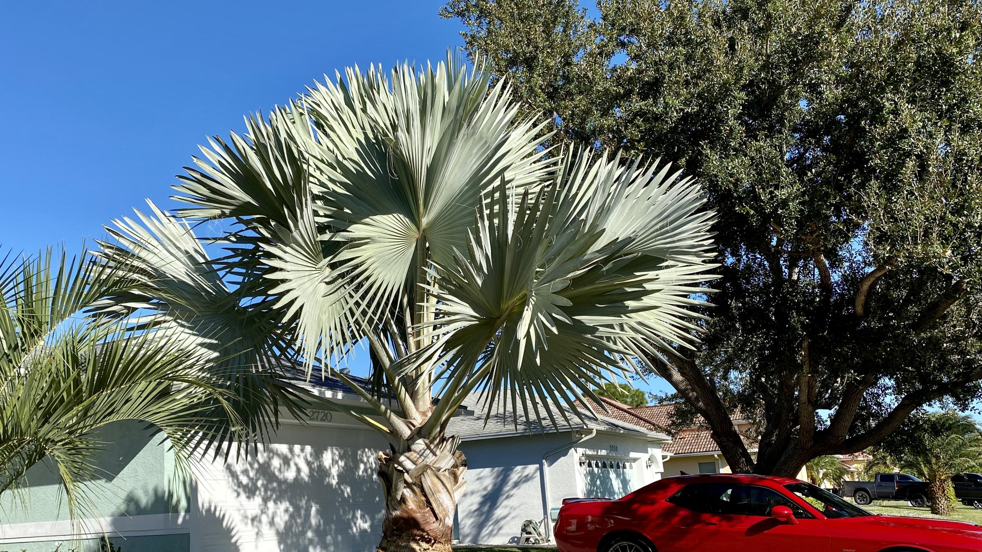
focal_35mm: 34
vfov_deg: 34.6
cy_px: 326
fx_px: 885
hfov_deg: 57.8
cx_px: 430
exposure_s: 1/2188
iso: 32
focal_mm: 4.25
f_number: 1.8
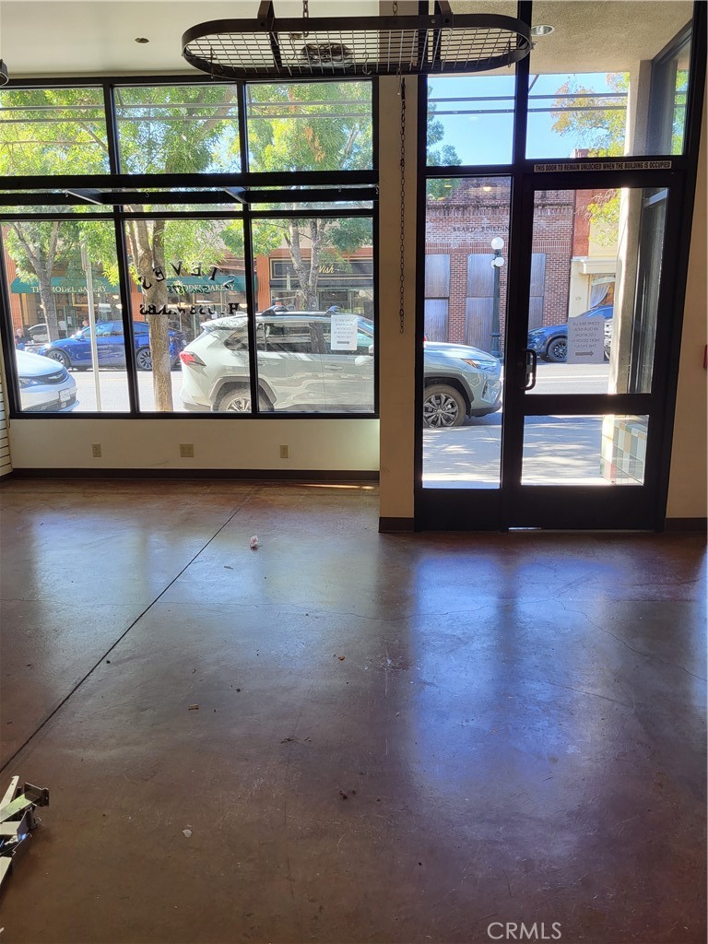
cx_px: 354
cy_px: 472
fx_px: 709
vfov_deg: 67.3
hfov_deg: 53.1
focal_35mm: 26
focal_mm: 5.4
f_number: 1.8
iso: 64
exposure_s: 1/120
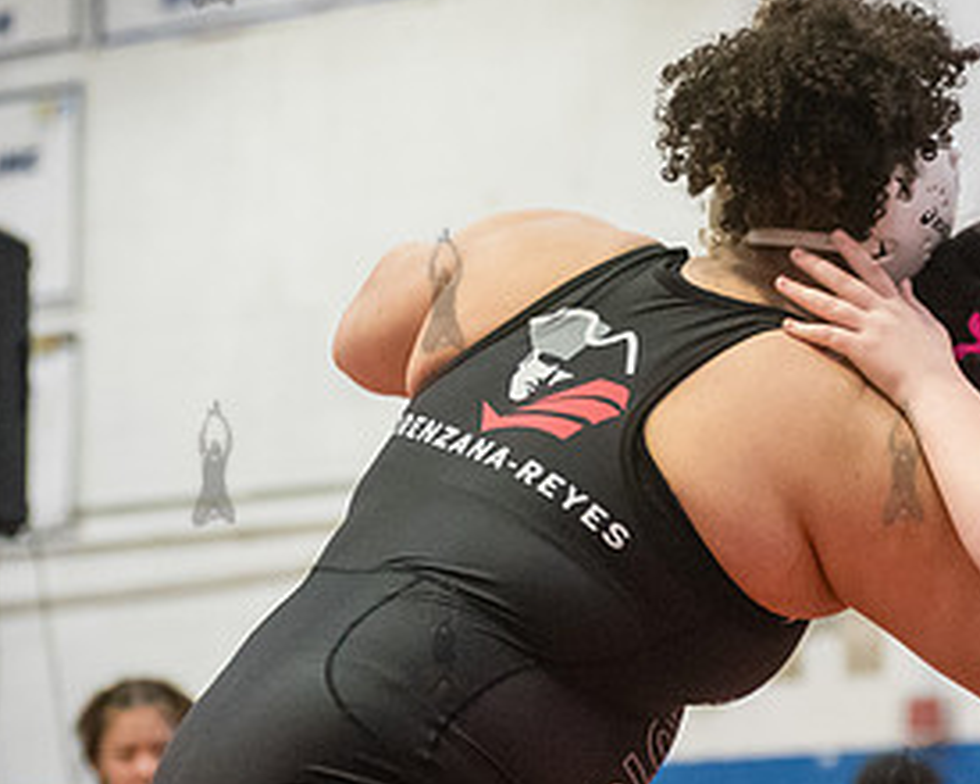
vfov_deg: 7.2
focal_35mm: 215
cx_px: 699
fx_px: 6236
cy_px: 345
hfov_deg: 9.0
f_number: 3.5
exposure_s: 1/400
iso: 8000
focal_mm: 80
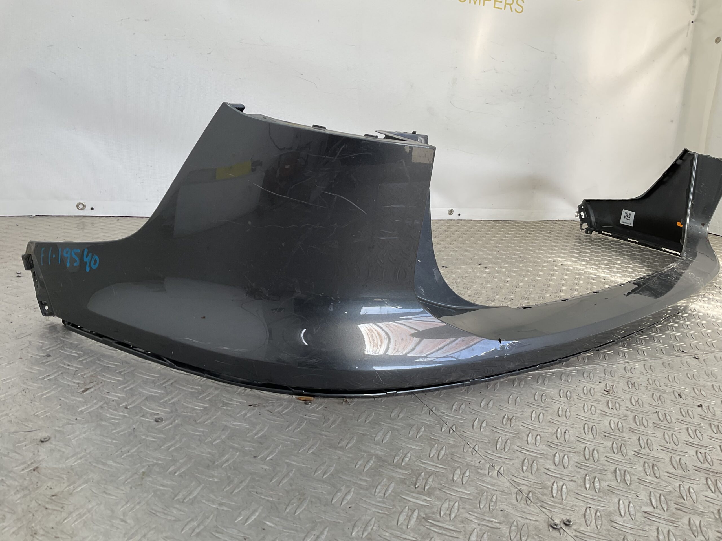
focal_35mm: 29
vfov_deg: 48.2
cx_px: 361
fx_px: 605
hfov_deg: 61.7
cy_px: 270
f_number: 1.8
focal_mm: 3
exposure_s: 1/186
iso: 16
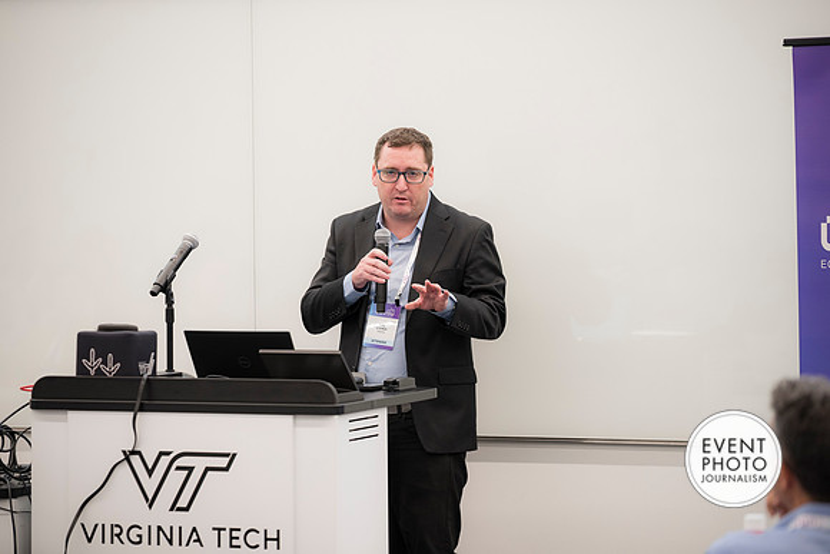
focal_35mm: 135
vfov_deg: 10.2
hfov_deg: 15.2
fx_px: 3113
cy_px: 277
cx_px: 415
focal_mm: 135
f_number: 2.8
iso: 800
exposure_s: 1/125
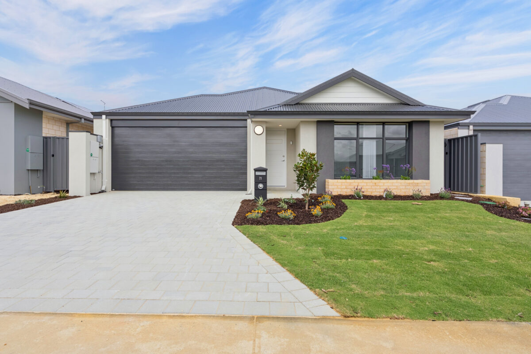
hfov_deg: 86.9
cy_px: 177
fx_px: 280
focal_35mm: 19
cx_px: 266
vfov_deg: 64.6
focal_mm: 19
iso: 160
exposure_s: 1/400
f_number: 8
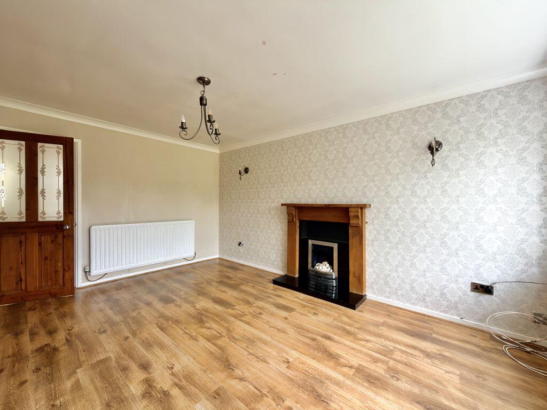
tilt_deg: +0.0
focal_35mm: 14
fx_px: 221
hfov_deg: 102.1
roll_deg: +0.4
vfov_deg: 85.7
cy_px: 205
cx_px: 274
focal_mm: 2.22
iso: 64
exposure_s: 1/40
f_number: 2.2
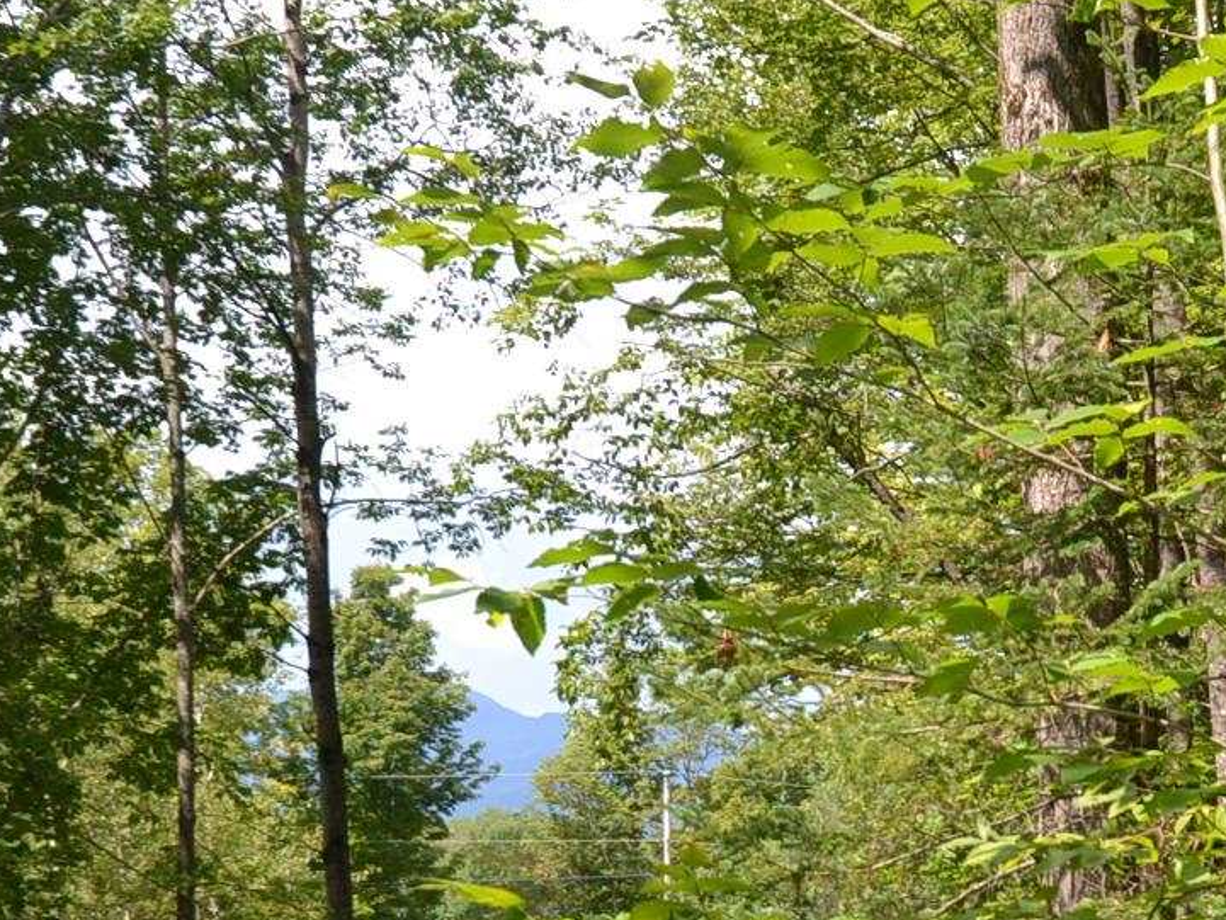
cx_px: 750
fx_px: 3101
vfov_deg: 16.6
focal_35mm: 88
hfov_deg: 22.3
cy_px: 866
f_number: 6.3
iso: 100
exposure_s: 1/200
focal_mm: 19
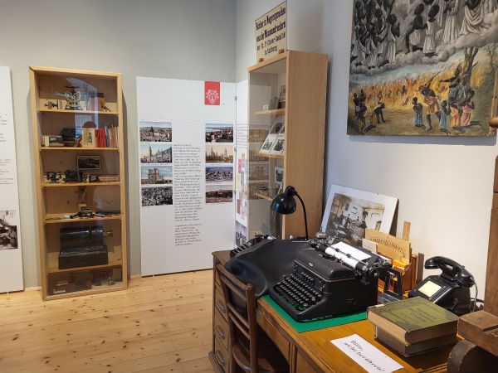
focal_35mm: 26
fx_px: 374
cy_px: 186
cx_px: 249
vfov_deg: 53.1
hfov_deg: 67.3
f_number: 1.8
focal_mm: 5.4
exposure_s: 1/100
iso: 125
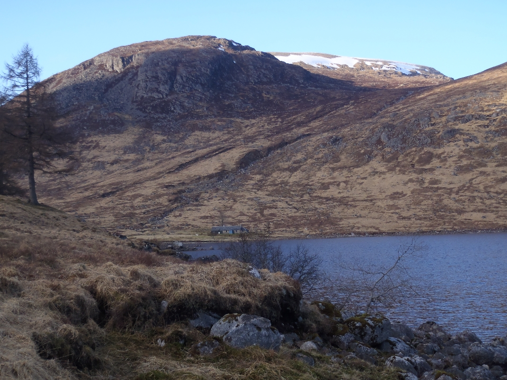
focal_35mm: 49
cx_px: 254
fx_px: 718
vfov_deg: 29.7
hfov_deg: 38.9
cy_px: 190
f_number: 5.6
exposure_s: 1/100
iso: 80
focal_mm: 8.89
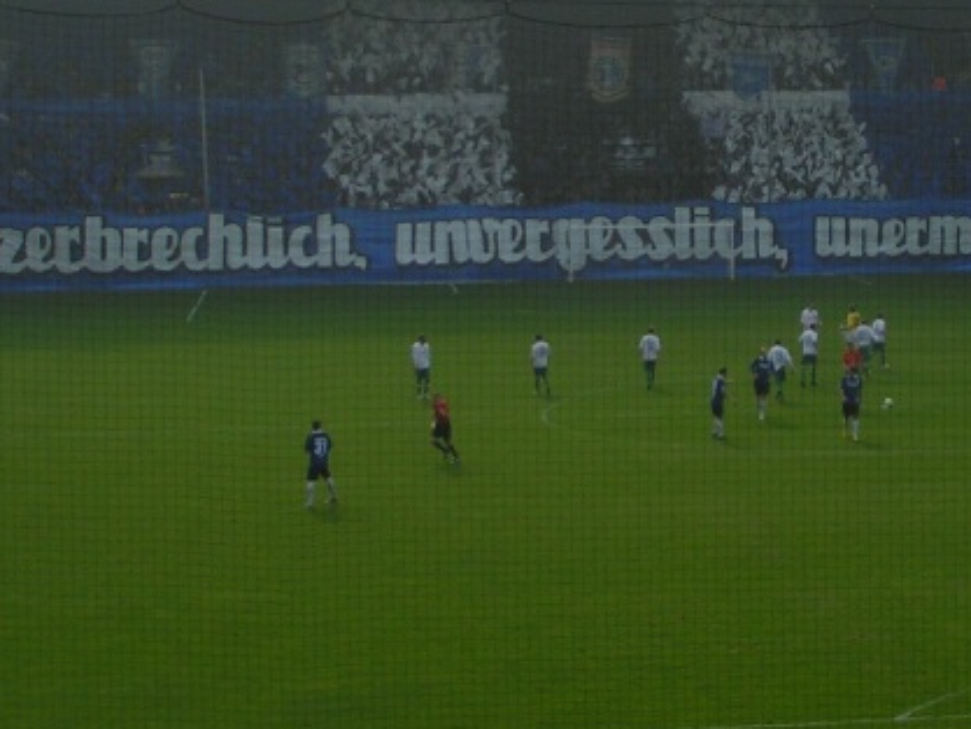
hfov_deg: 20.7
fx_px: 2638
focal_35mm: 94
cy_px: 65
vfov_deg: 15.5
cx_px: 685
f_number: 5.6
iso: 50
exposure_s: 1/400
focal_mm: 7.6
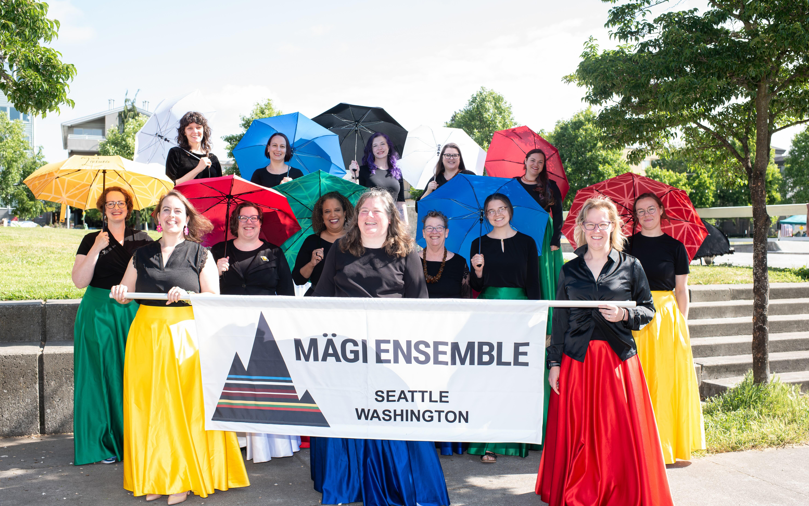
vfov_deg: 35.3
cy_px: 269
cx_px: 405
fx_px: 794
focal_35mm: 36
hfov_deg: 54.0
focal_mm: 35
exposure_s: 1/200
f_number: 6.3
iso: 200
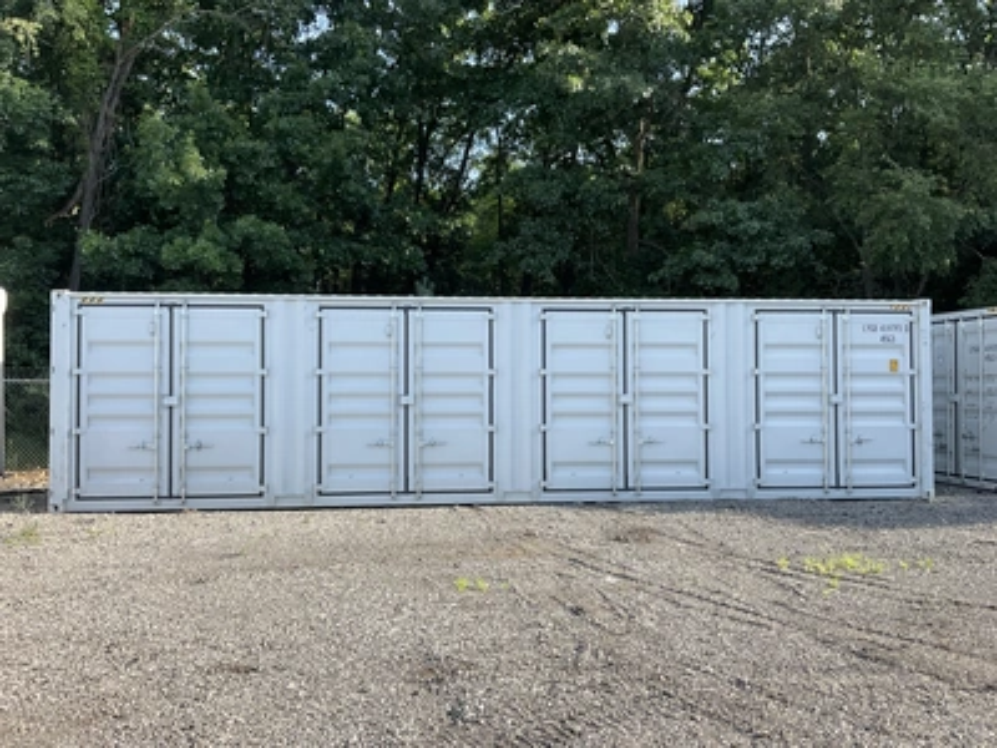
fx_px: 835
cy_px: 374
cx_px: 498
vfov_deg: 48.2
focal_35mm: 29
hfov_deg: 61.7
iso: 25
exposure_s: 1/642
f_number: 1.8
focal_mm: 3
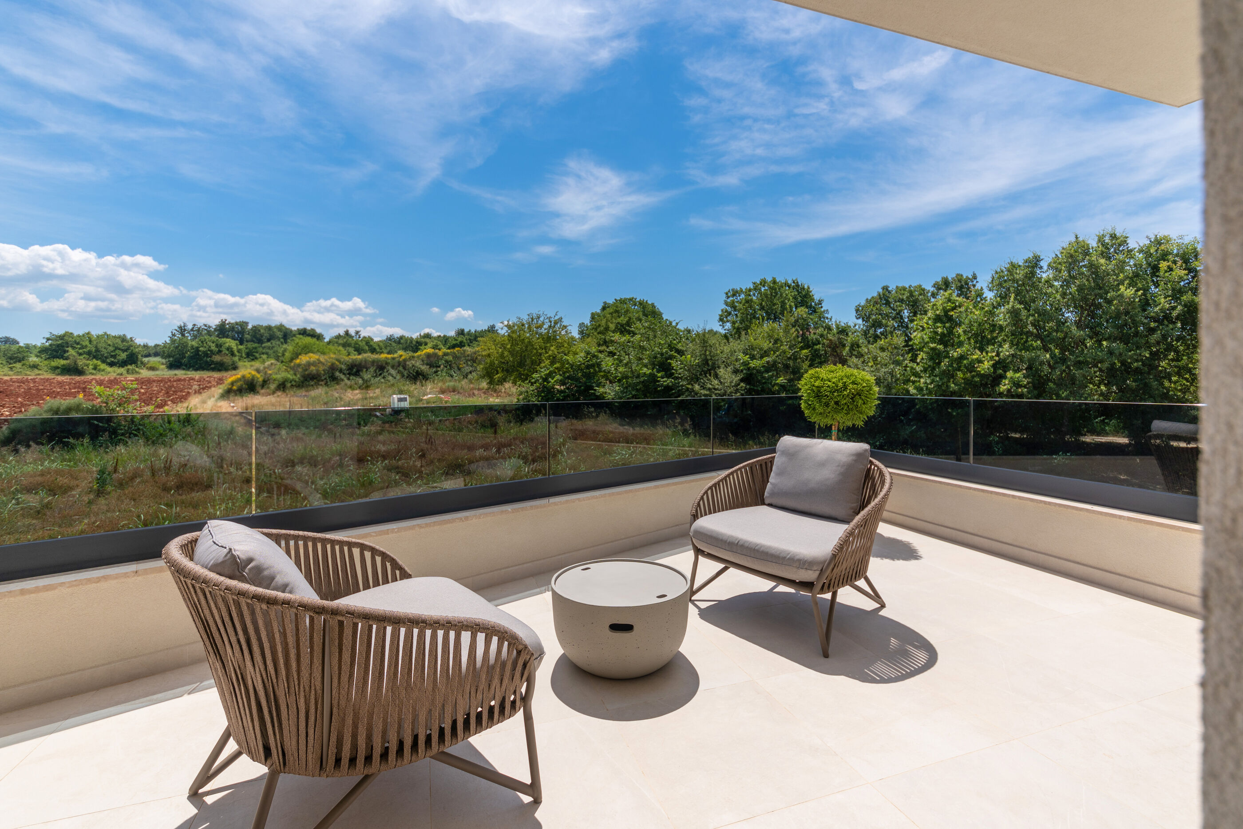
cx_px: 622
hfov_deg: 96.7
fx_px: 552
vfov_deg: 73.8
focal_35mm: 16
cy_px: 414
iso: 100
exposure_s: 1/800
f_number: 5
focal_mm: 16
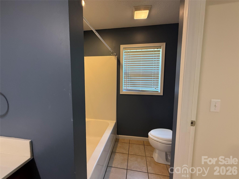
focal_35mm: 14
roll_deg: -0.6
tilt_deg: -5.1
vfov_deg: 85.7
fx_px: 97
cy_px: 90
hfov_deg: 102.1
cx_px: 120
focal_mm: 2.22
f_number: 2.2
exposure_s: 1/120
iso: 320
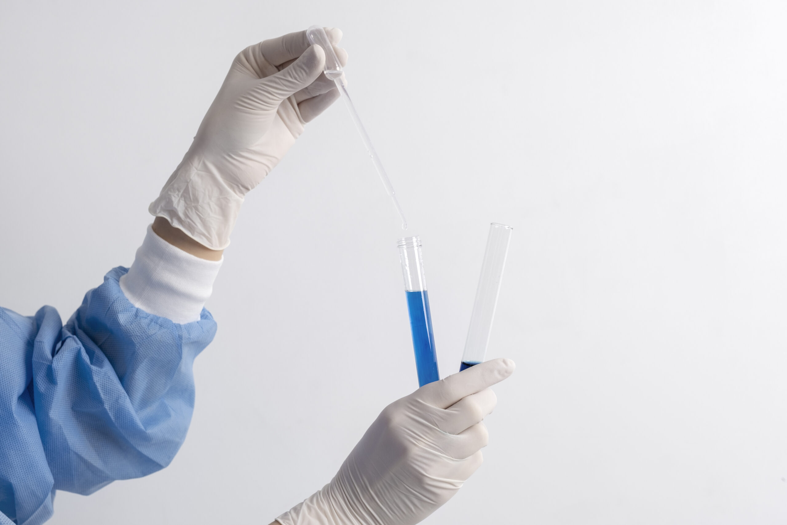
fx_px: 1202
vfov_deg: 24.6
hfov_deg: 36.2
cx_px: 394
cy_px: 262
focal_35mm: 55
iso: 160
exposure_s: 1/125
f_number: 5.6
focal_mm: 36.5
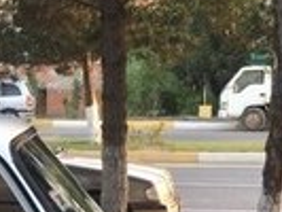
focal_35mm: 144
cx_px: -123
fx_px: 1174
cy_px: 287
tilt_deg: -12.3
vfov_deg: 10.1
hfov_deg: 13.1
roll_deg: -1.1
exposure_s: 1/100
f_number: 2.2
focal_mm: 4.15
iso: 50
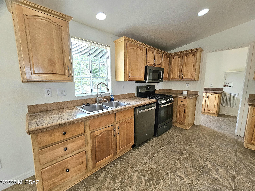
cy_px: 96
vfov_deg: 89.9
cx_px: 128
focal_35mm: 13
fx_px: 96
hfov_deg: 106.2
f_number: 2.2
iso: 160
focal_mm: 2.2
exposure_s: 1/60.2
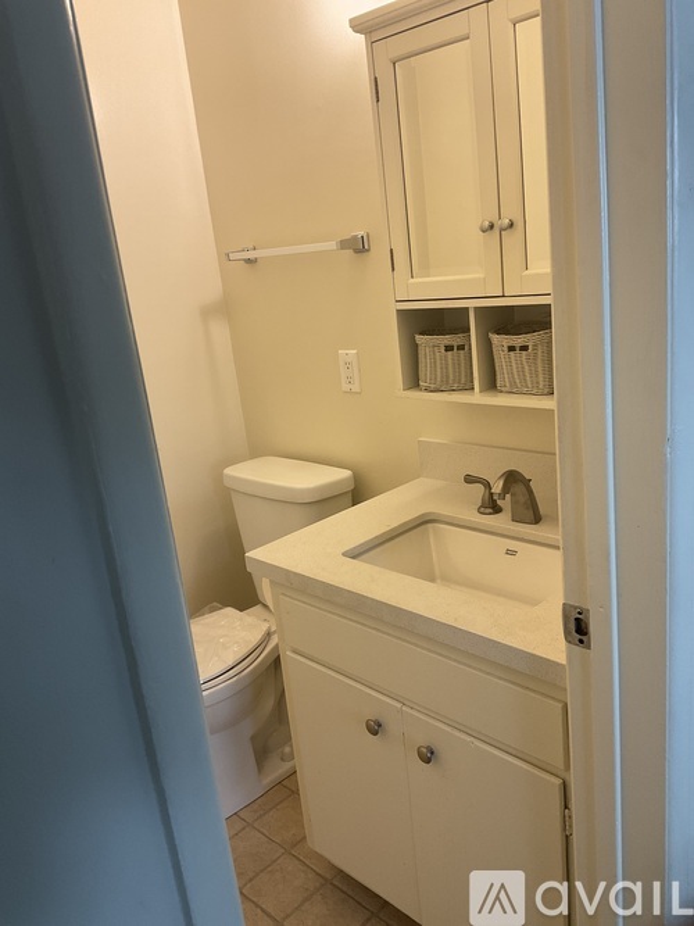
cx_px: 347
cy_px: 463
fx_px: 775
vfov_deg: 61.7
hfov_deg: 48.2
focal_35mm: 29
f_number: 1.8
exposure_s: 1/60
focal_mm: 3
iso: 50
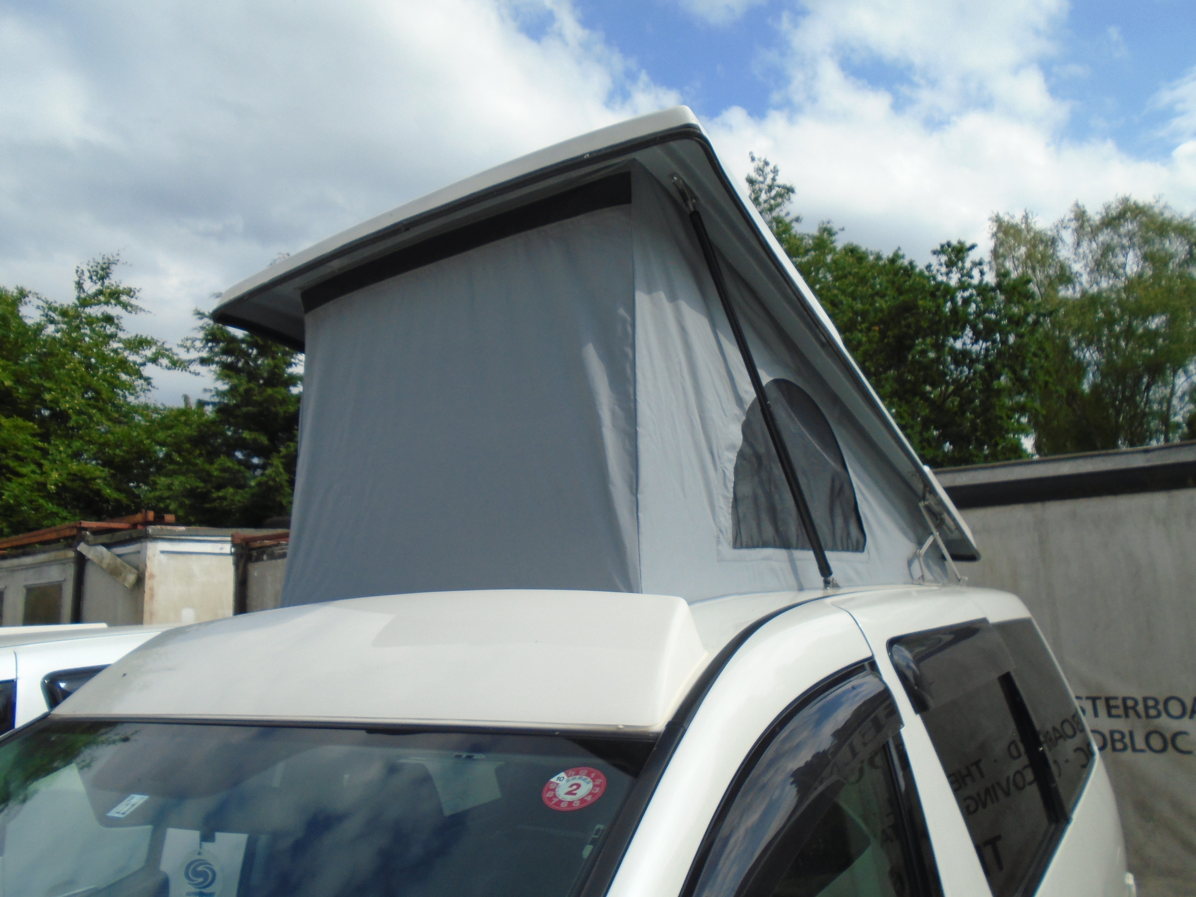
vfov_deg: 53.1
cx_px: 598
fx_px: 898
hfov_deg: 67.3
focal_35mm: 26
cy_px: 448
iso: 100
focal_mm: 4.6
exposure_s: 1/200
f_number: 8
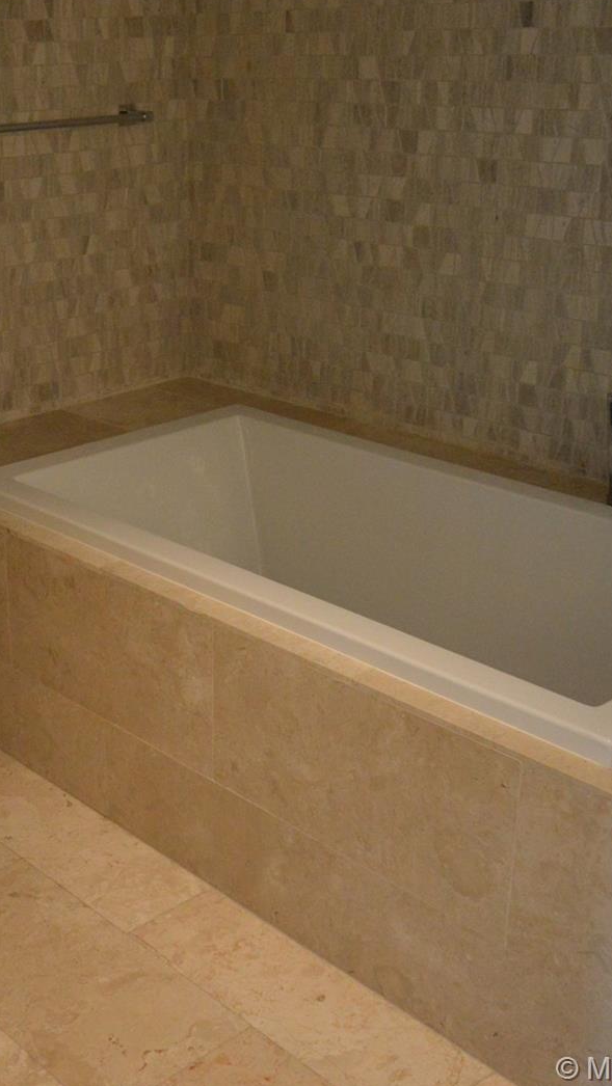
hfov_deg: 24.2
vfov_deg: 42.9
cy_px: 538
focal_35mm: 48
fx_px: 1384
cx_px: 62
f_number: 3.5
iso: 3200
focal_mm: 20
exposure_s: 1/320
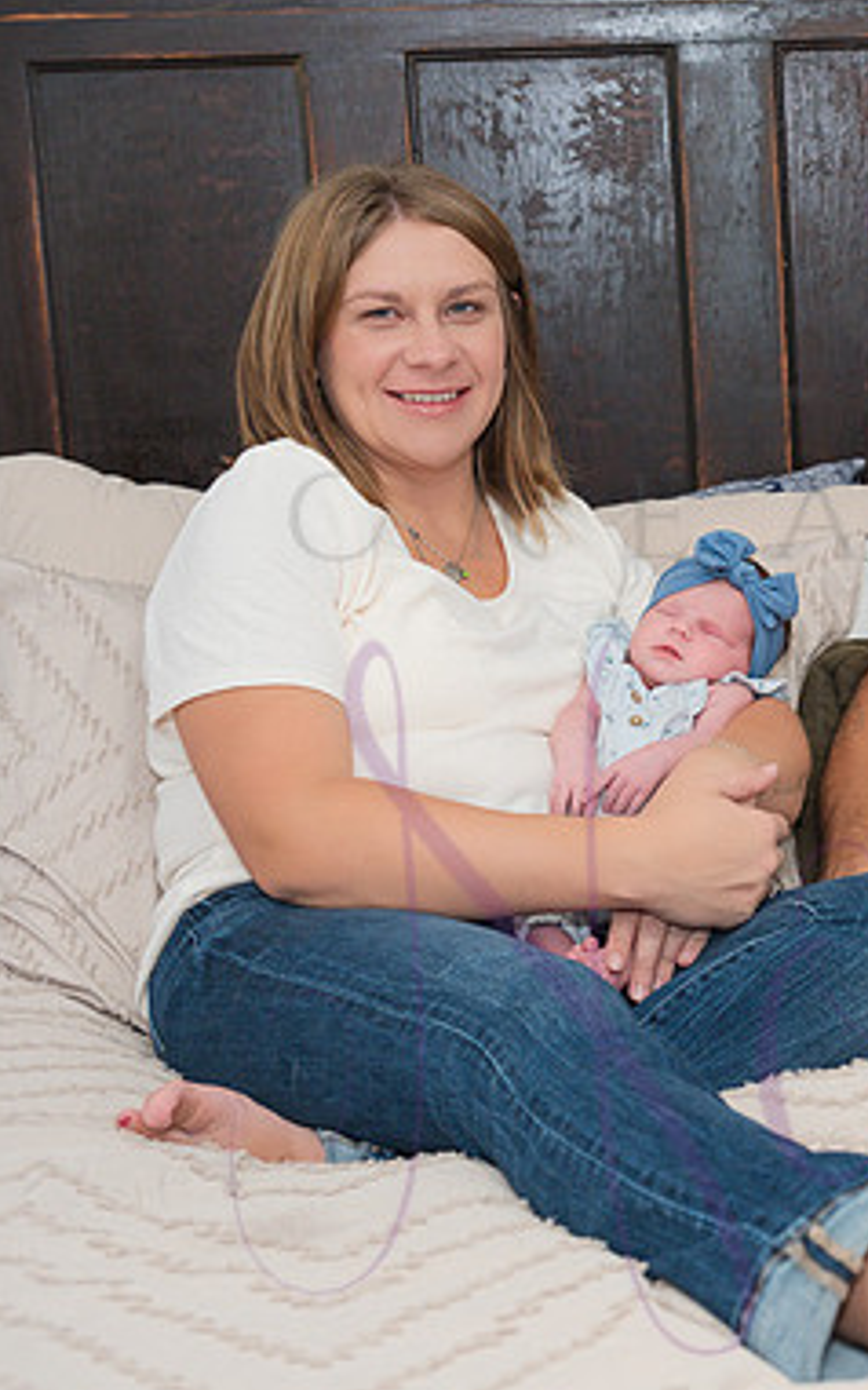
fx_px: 2348
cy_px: 695
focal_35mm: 62
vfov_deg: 33.0
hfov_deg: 20.0
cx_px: 959
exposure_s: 1/320
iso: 800
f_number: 4
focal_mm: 40
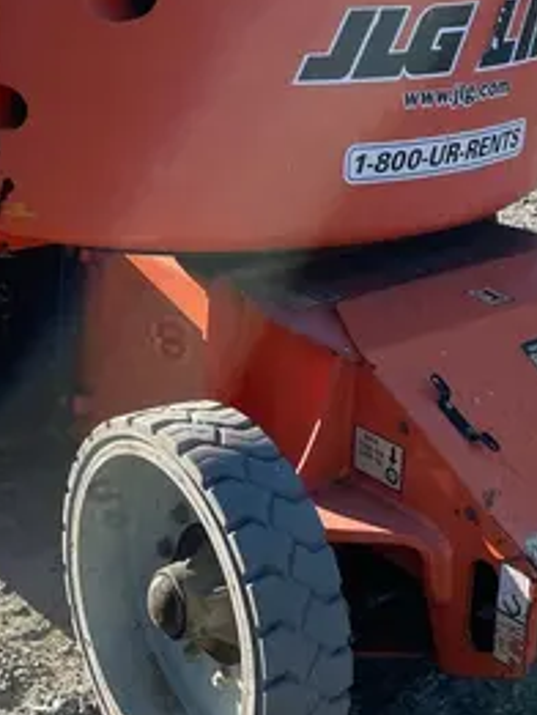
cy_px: 89
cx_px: 118
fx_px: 1509
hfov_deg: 20.0
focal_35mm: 73
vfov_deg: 25.9
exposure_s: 1/1984
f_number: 1.6
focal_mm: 4.2
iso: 32
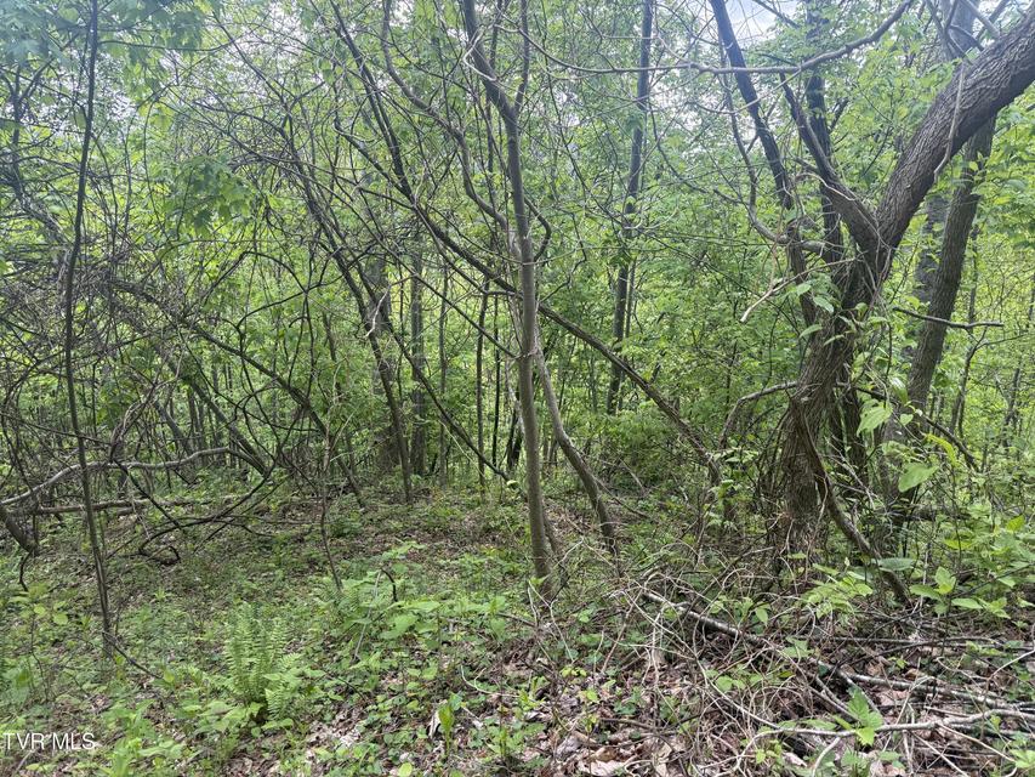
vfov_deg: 56.8
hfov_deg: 71.6
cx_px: 518
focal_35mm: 24
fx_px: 718
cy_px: 388
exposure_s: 1/399
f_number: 1.78
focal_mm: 6.76
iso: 100
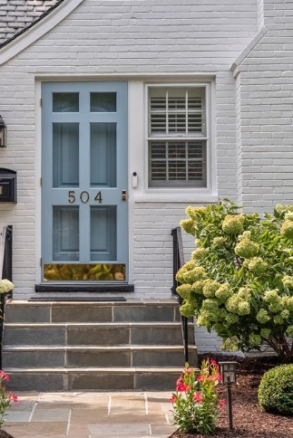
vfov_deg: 18.9
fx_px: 1317
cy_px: 205
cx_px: 84
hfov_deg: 12.7
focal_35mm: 108
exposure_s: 1/60
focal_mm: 68
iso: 800
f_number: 2.8
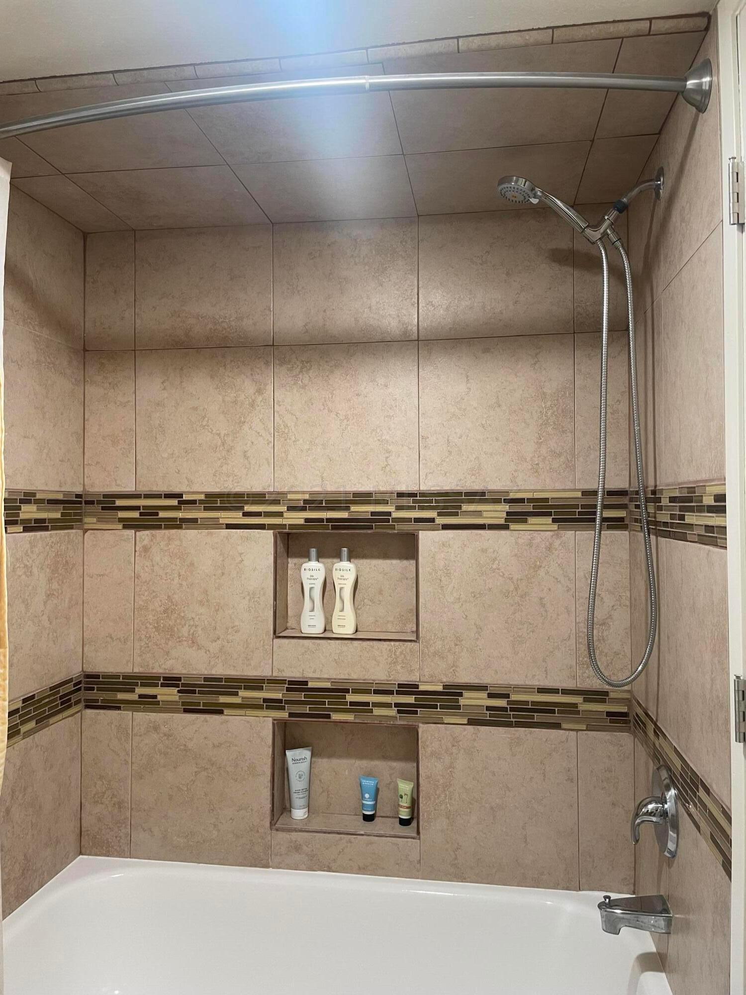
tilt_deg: +1.7
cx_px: 373
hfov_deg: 53.1
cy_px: 498
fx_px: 747
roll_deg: +0.5
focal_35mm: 26
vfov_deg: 67.3
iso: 125
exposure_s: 1/60
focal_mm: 4.2
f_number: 1.6
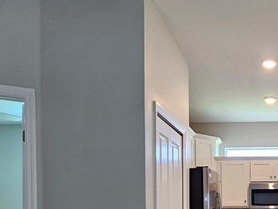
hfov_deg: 43.1
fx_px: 305
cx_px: 268
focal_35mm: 38
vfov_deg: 34.3
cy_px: 210
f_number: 2.2
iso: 160
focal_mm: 2.2
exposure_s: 1/60
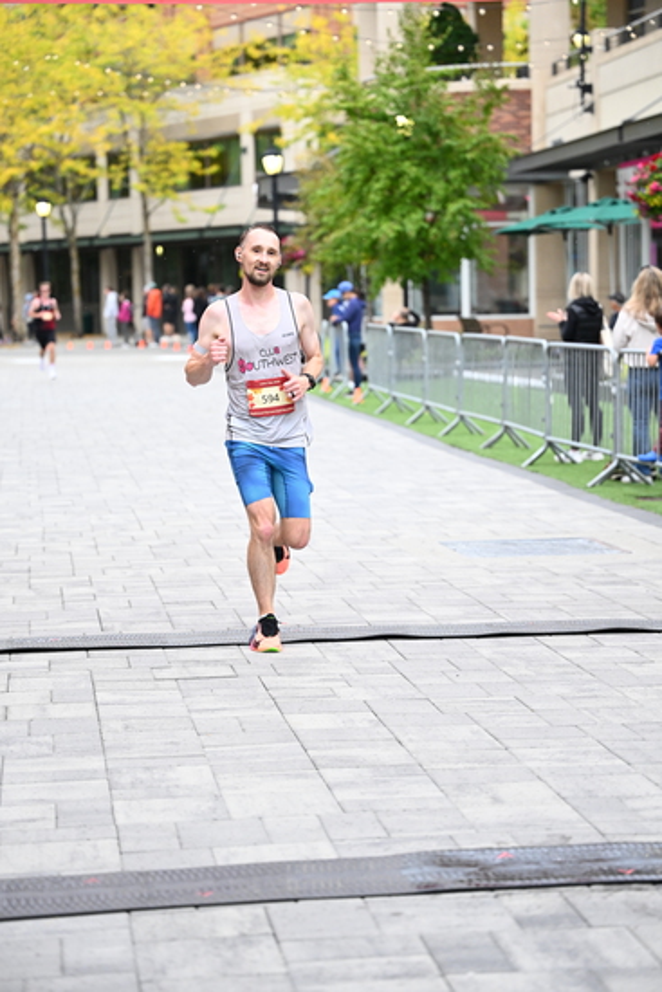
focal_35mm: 85
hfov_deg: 16.1
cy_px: 496
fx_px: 2343
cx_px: 331
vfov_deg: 23.9
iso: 1600
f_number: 2.8
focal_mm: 85
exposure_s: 1/1250
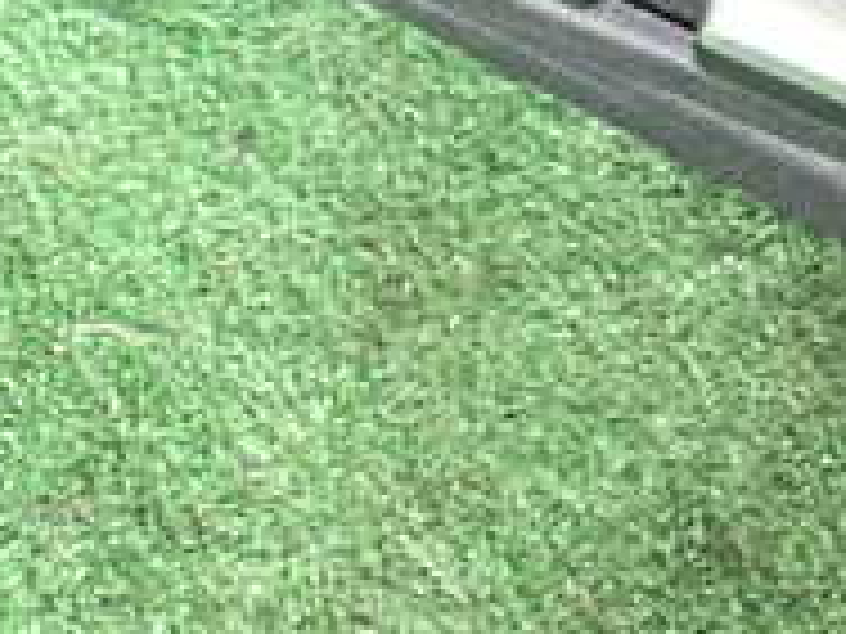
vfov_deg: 14.4
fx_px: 2346
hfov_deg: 20.1
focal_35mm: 96
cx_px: 724
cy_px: -297
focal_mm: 5.4
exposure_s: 1/50
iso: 640
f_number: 2.3
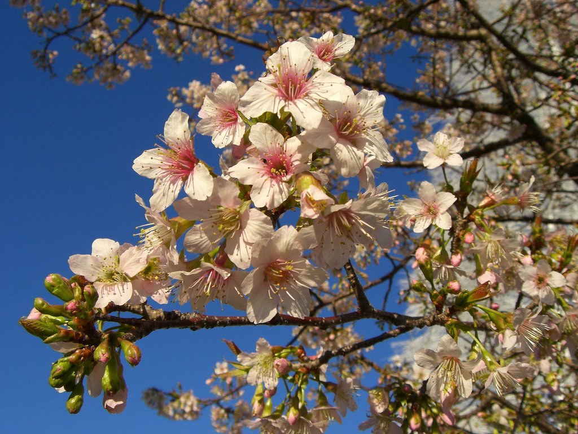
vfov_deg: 37.7
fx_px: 635
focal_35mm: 38
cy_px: 217
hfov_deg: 49.0
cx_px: 289
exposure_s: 1/640
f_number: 4.3
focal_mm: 6.2
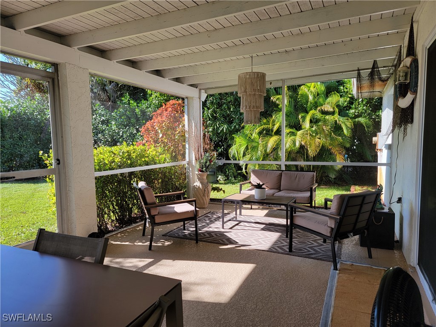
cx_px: 218
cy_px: 164
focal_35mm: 24
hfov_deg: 71.6
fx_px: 302
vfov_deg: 56.8
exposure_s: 1/136
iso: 16
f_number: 1.8
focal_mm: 6.7
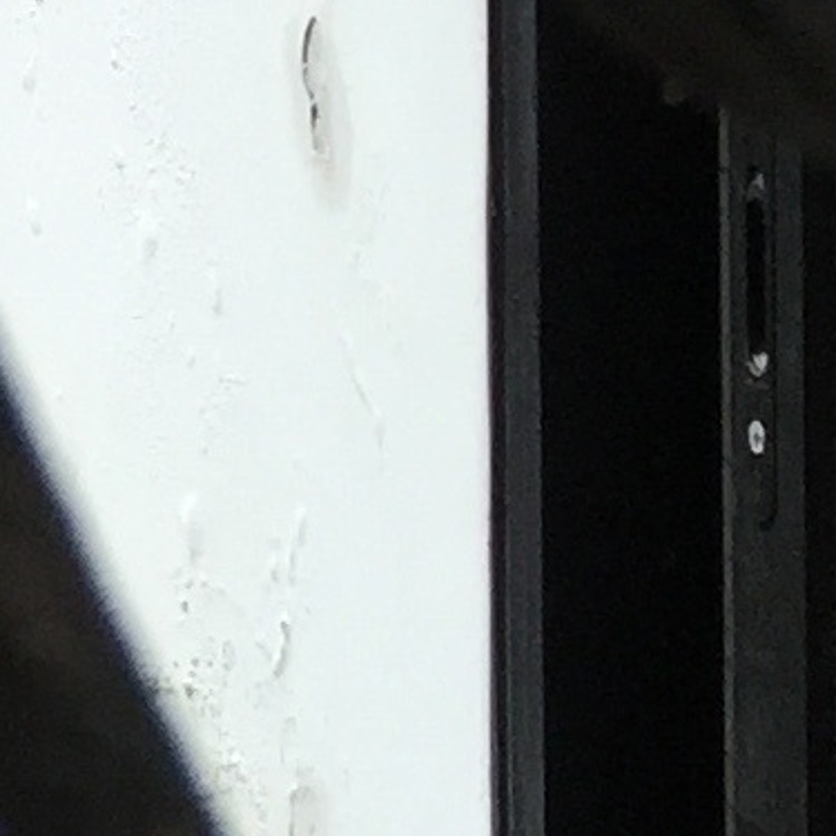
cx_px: -2158
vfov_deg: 7.3
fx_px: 6093
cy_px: -1186
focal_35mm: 223
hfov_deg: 6.7
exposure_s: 1/520
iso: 32
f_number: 2.2
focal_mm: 4.15
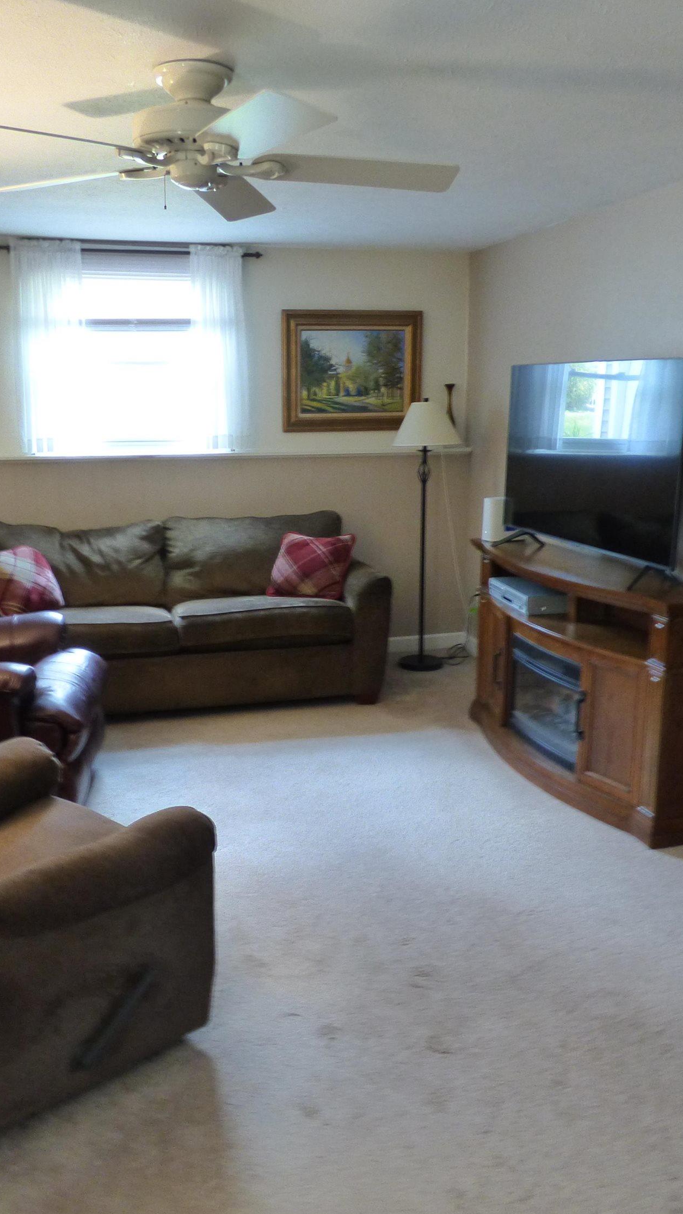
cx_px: 328
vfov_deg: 64.3
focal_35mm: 30
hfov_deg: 38.9
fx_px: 966
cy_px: 608
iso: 640
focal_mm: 3.58
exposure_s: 1/25
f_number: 2.8
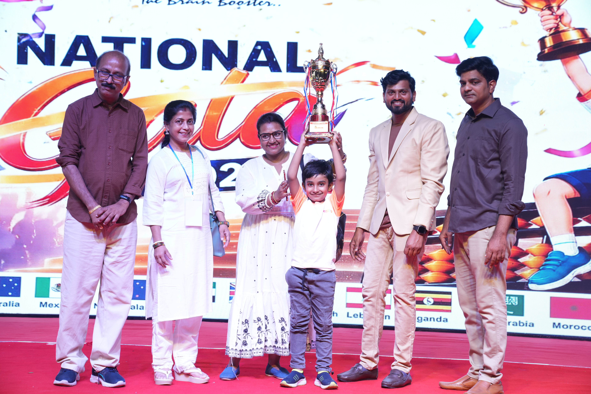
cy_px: 197
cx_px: 296
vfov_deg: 19.7
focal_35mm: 69
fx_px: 1133
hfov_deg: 29.2
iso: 500
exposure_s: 1/100
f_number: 4.5
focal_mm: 69
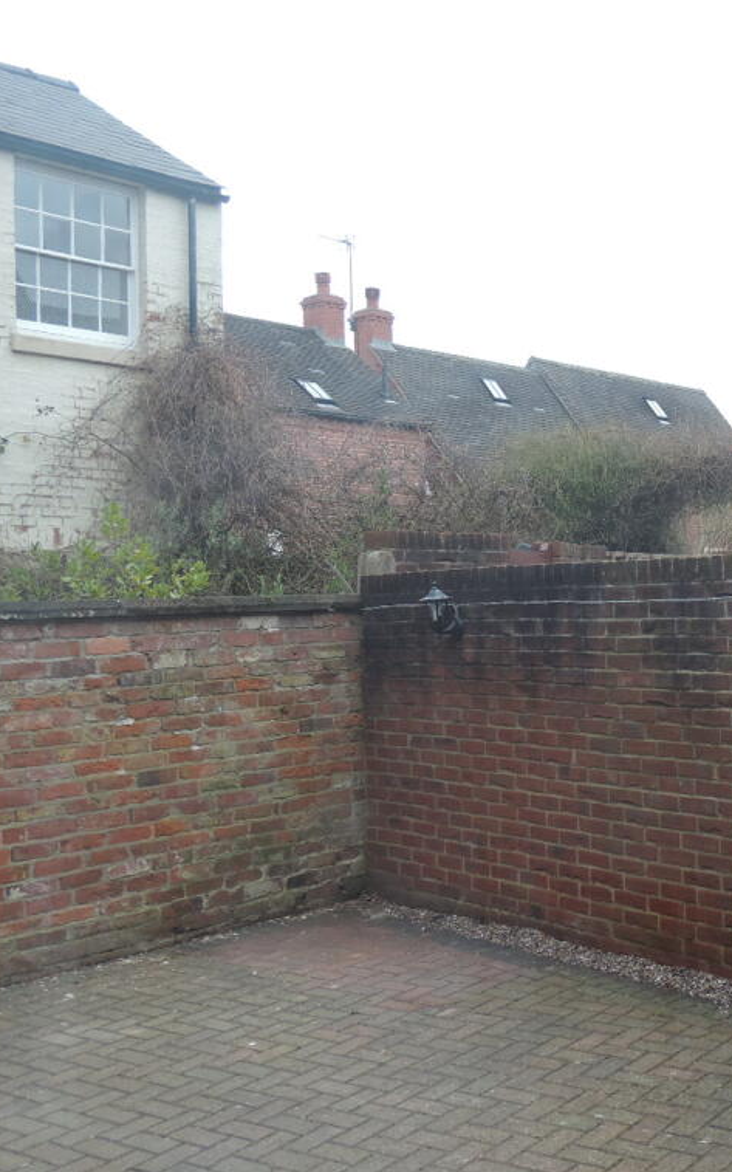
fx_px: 1373
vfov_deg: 46.2
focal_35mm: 43
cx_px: 655
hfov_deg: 28.7
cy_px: 581
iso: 80
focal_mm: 5.3
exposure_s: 1/40
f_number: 3.1
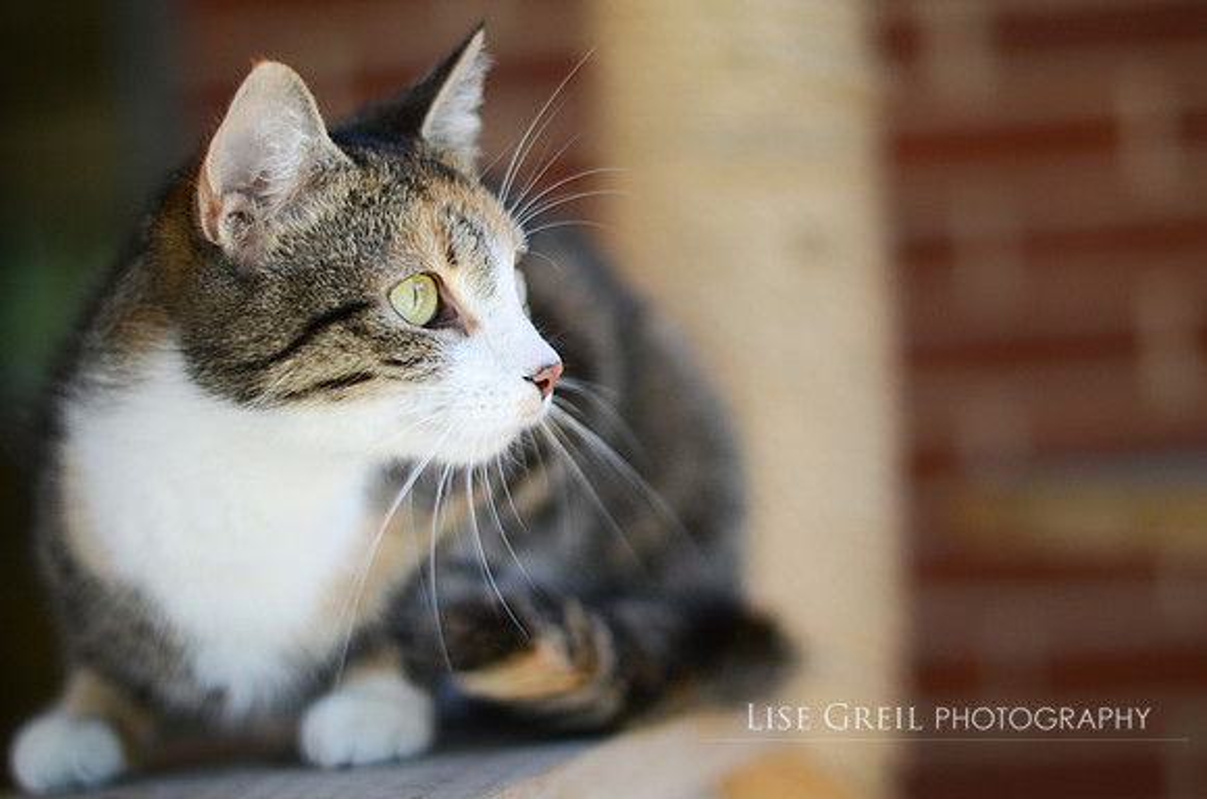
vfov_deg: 18.1
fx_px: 2509
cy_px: 400
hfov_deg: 27.0
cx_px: 604
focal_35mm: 75
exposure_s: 1/2000
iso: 400
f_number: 1.4
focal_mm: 50
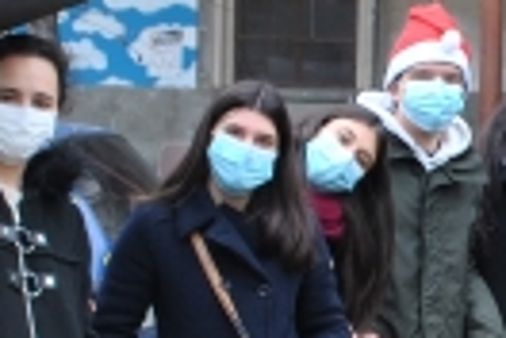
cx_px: 579
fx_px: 2305
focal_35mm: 164
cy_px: 173
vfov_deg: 8.4
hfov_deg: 12.3
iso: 200
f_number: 4.5
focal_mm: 18
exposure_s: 1/80
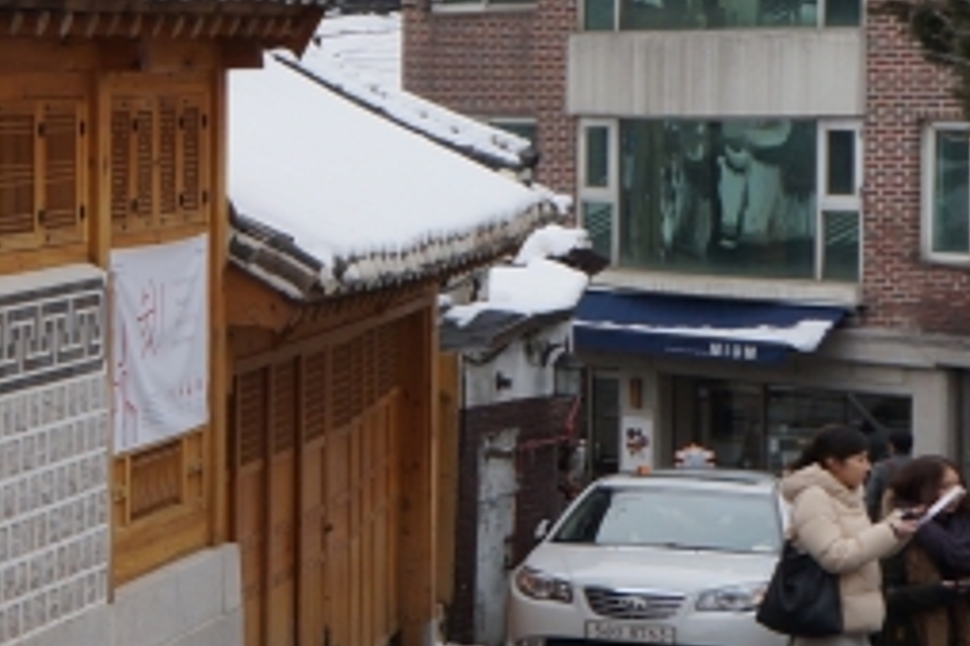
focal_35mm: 118
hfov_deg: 15.3
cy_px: 260
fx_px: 3177
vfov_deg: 11.6
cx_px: -703
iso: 200
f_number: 7.1
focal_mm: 20
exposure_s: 1/500
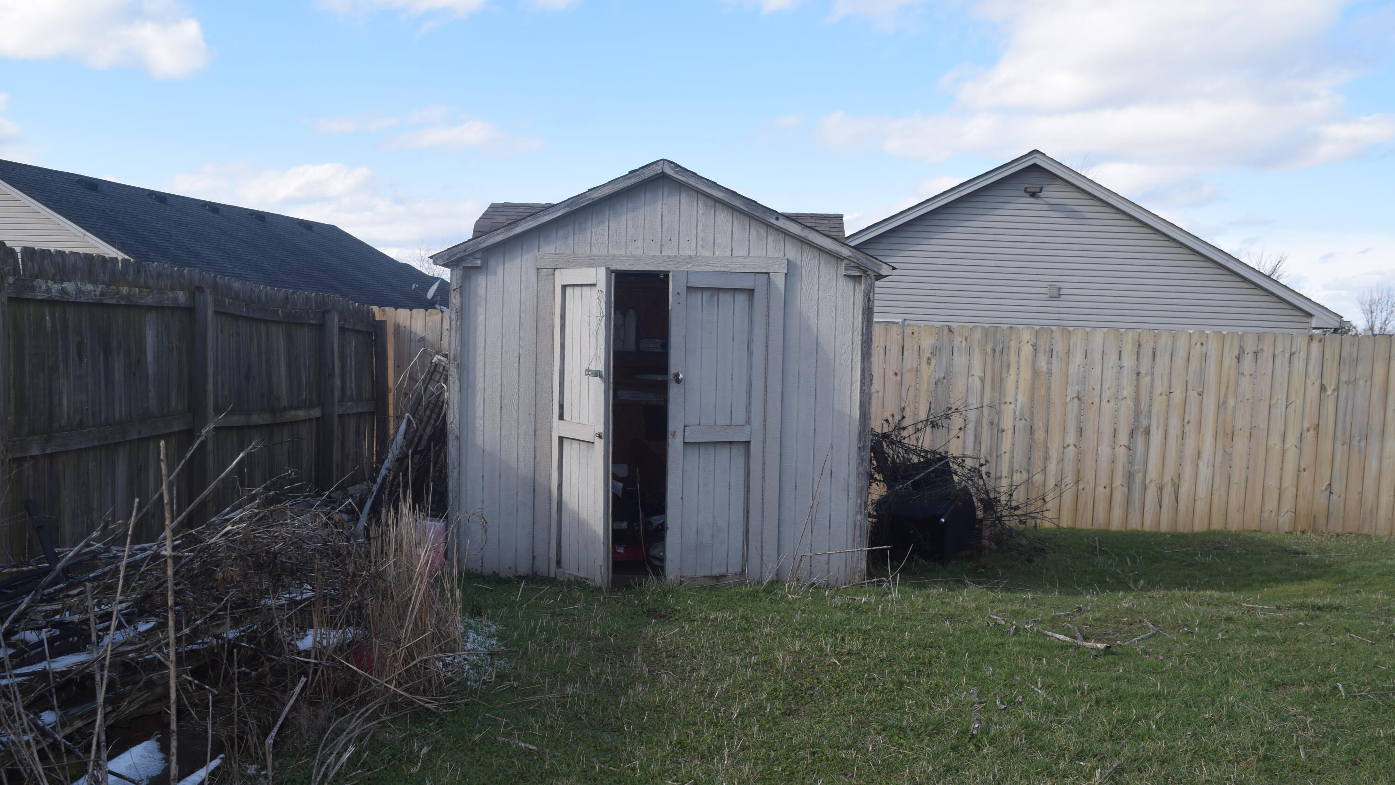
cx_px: 696
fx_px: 1351
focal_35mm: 37
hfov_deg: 54.6
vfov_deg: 32.3
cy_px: 452
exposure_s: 1/200
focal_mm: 23
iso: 100
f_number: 7.1
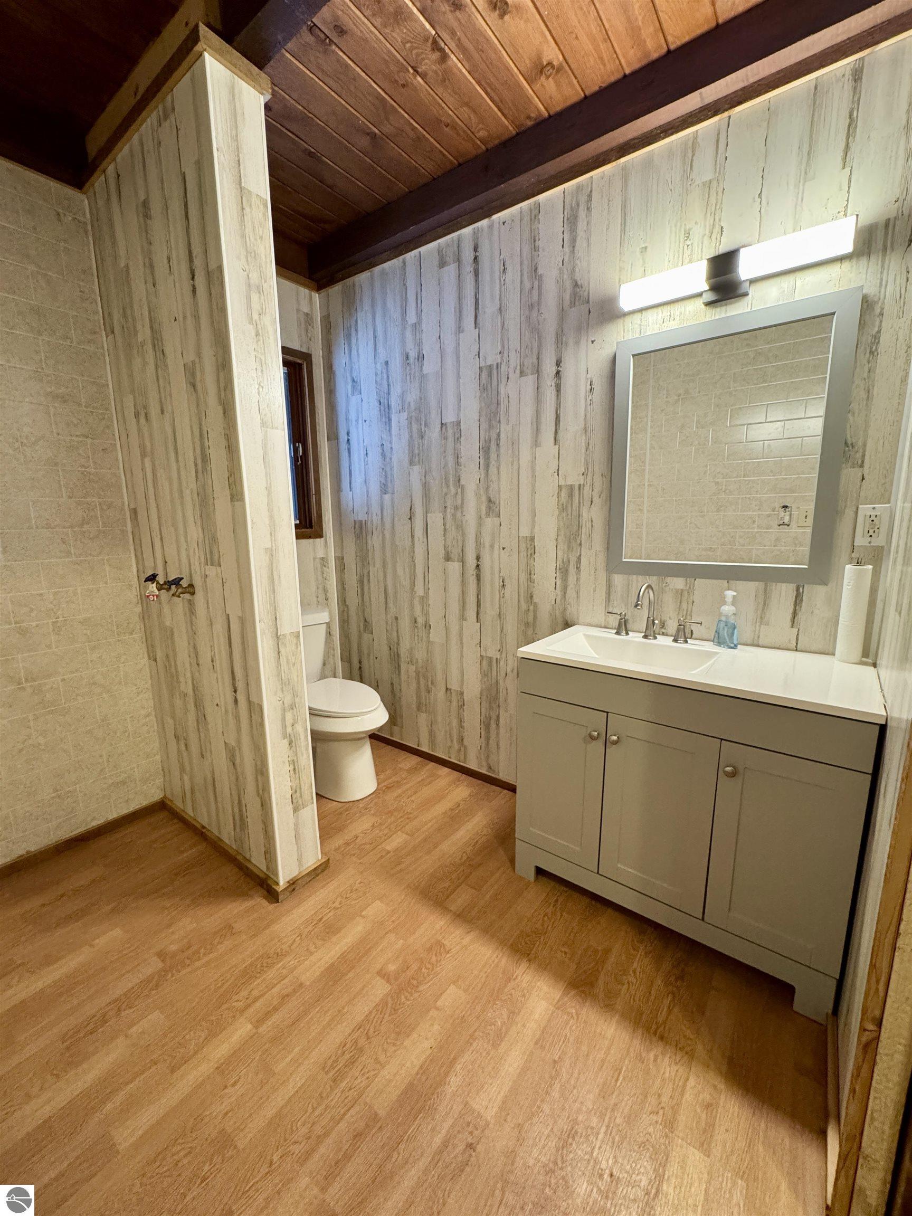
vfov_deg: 102.1
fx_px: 492
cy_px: 608
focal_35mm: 14
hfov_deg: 85.7
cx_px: 456
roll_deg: +1.0
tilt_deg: -9.9
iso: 400
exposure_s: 1/60
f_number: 2.2
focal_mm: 2.22
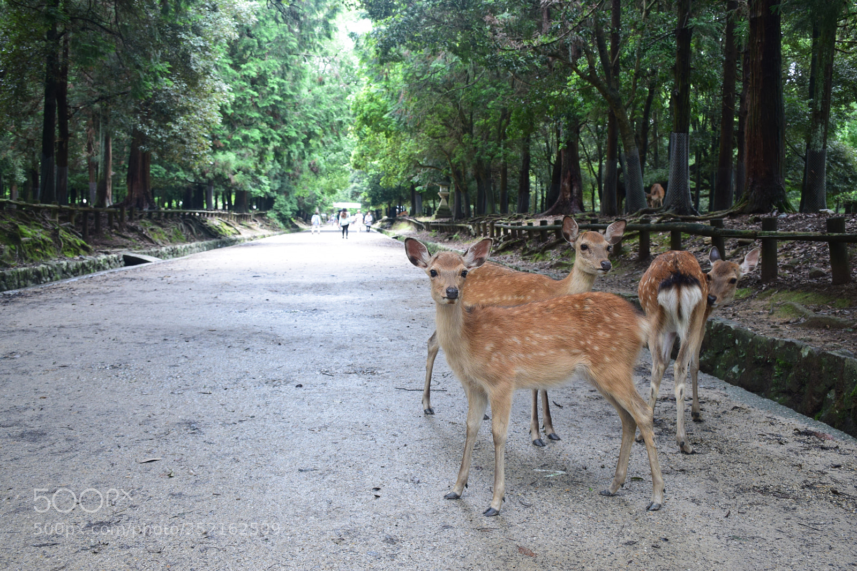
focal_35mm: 34
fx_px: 821
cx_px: 428
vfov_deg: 38.3
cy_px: 286
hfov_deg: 55.1
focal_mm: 23
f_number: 8
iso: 400
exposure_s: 1/50
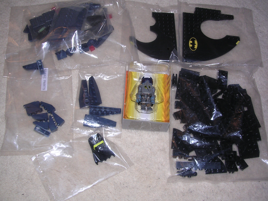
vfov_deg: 37.7
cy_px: 100
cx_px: 134
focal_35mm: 38
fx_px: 294
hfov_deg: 49.0
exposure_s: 1/60.1
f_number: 2.8
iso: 100
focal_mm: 5.8
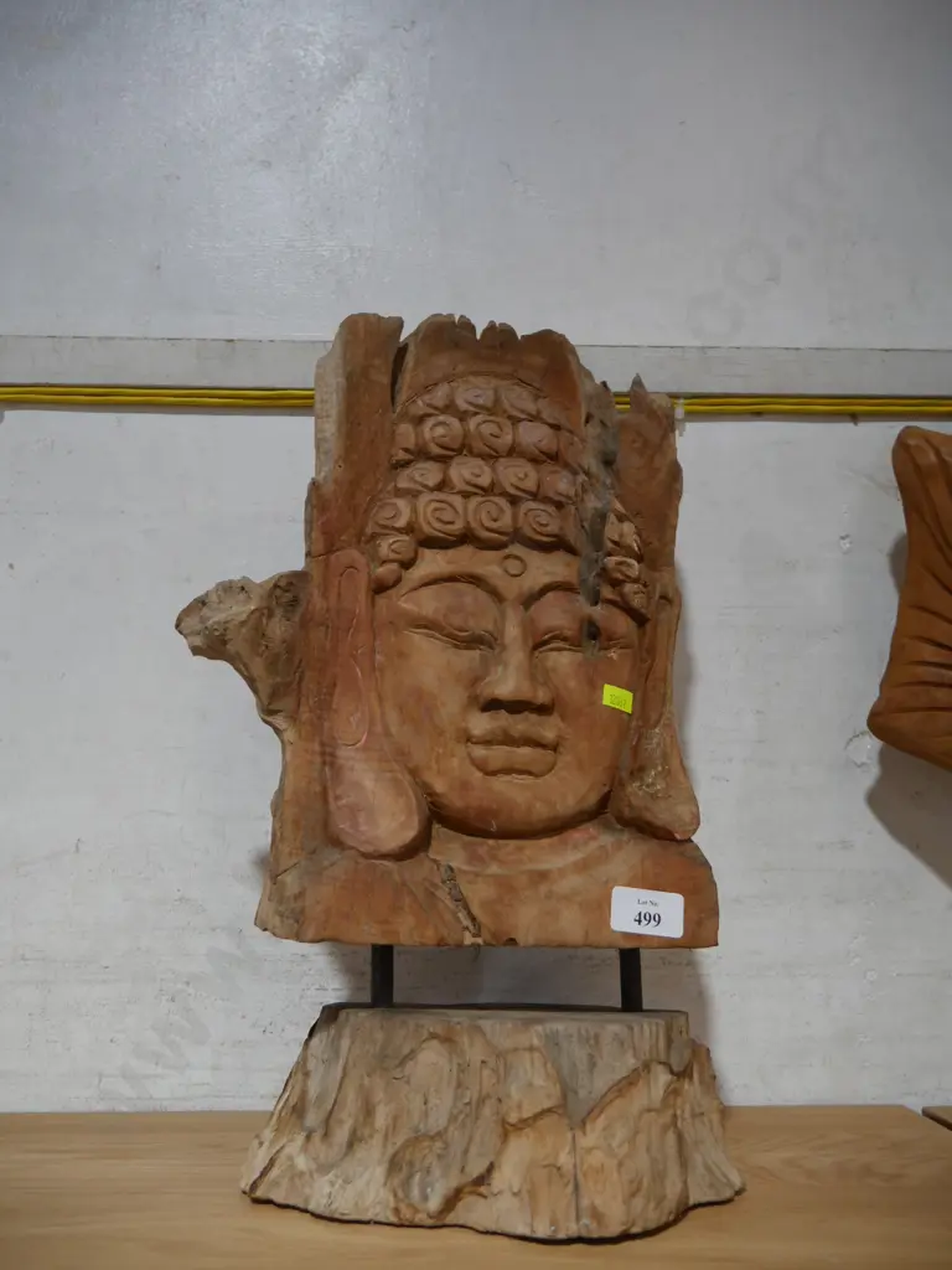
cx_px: 476
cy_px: 635
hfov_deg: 49.7
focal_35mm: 28
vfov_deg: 63.4
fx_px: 1027
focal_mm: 14
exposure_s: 1/60
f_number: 3.5
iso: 320
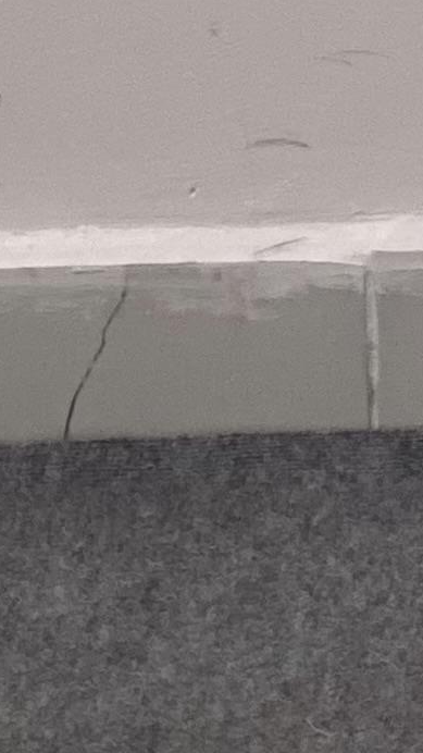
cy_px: -1383
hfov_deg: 3.7
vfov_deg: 6.2
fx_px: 6444
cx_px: 909
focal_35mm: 323
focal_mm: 6
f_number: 2
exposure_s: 1/100
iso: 64
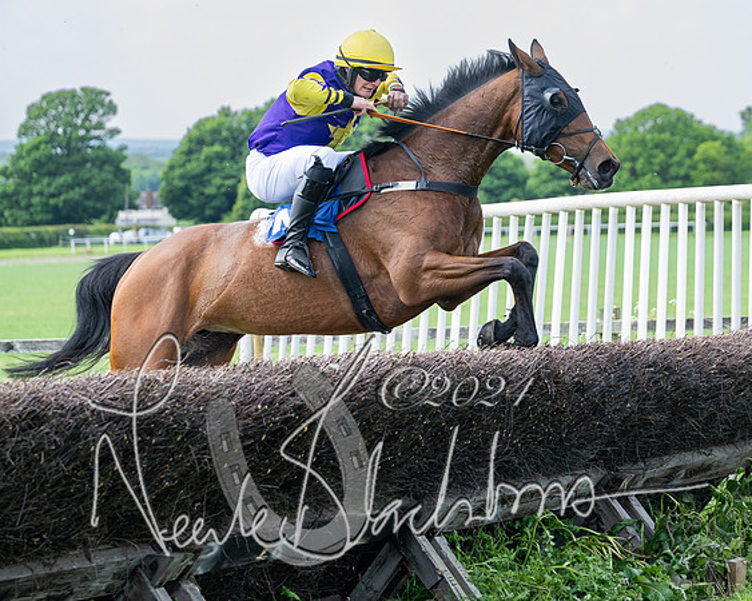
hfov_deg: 16.1
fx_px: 2654
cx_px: 401
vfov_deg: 12.9
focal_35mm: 119
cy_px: 301
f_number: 2.8
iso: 400
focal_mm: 70
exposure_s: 1/2000
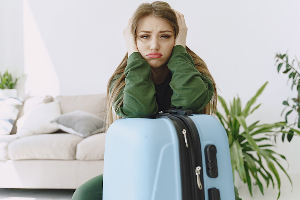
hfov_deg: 54.4
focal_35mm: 35
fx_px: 292
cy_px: 100
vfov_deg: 37.8
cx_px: 150
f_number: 2.8
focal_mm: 35
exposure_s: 1/500
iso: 500
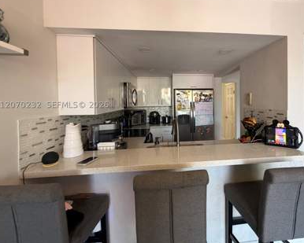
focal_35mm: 17
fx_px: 153
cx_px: 181
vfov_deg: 76.6
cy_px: 105
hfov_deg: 88.6
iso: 200
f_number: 2.2
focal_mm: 2.22
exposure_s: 1/60
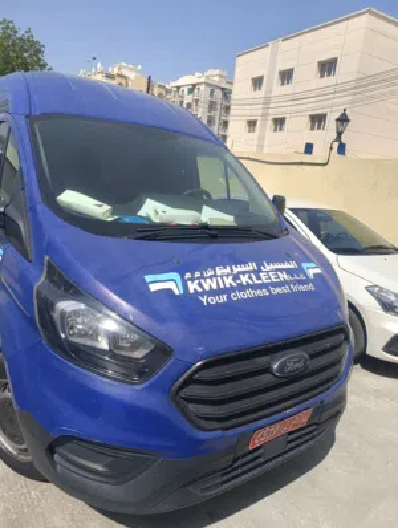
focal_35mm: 23
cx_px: 199
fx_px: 351
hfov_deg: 59.0
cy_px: 264
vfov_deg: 73.8
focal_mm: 6.06
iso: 50
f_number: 1.69
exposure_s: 1/685
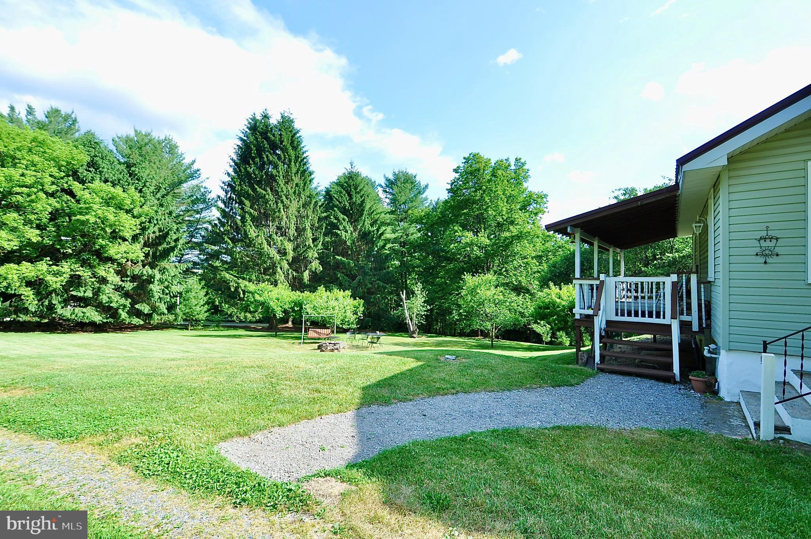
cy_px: 270
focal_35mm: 15
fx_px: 337
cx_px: 406
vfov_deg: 77.2
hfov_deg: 100.5
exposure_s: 1/200
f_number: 7.1
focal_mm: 10
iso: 200
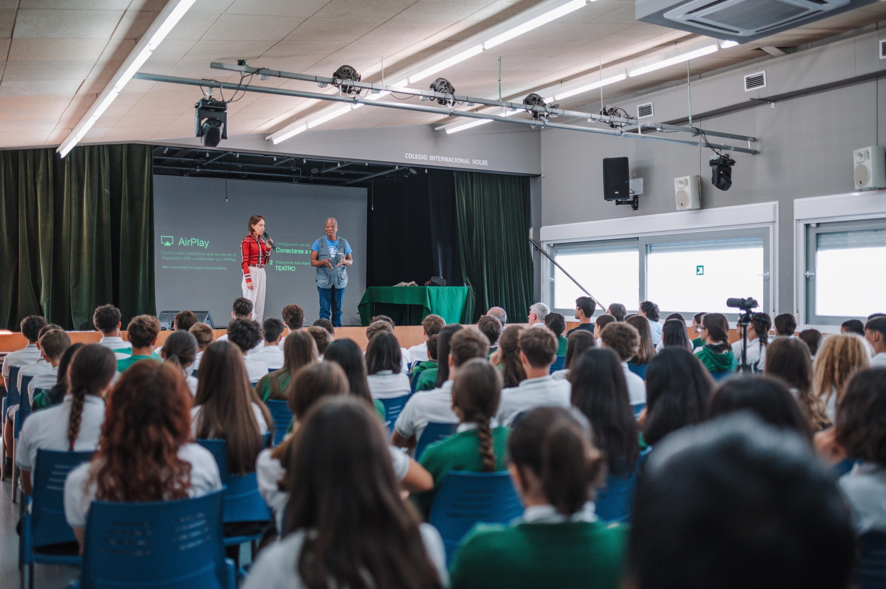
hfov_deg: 54.5
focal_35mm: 35
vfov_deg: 37.8
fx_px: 861
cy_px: 294
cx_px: 443
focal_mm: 35
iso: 1000
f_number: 1.8
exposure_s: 1/640
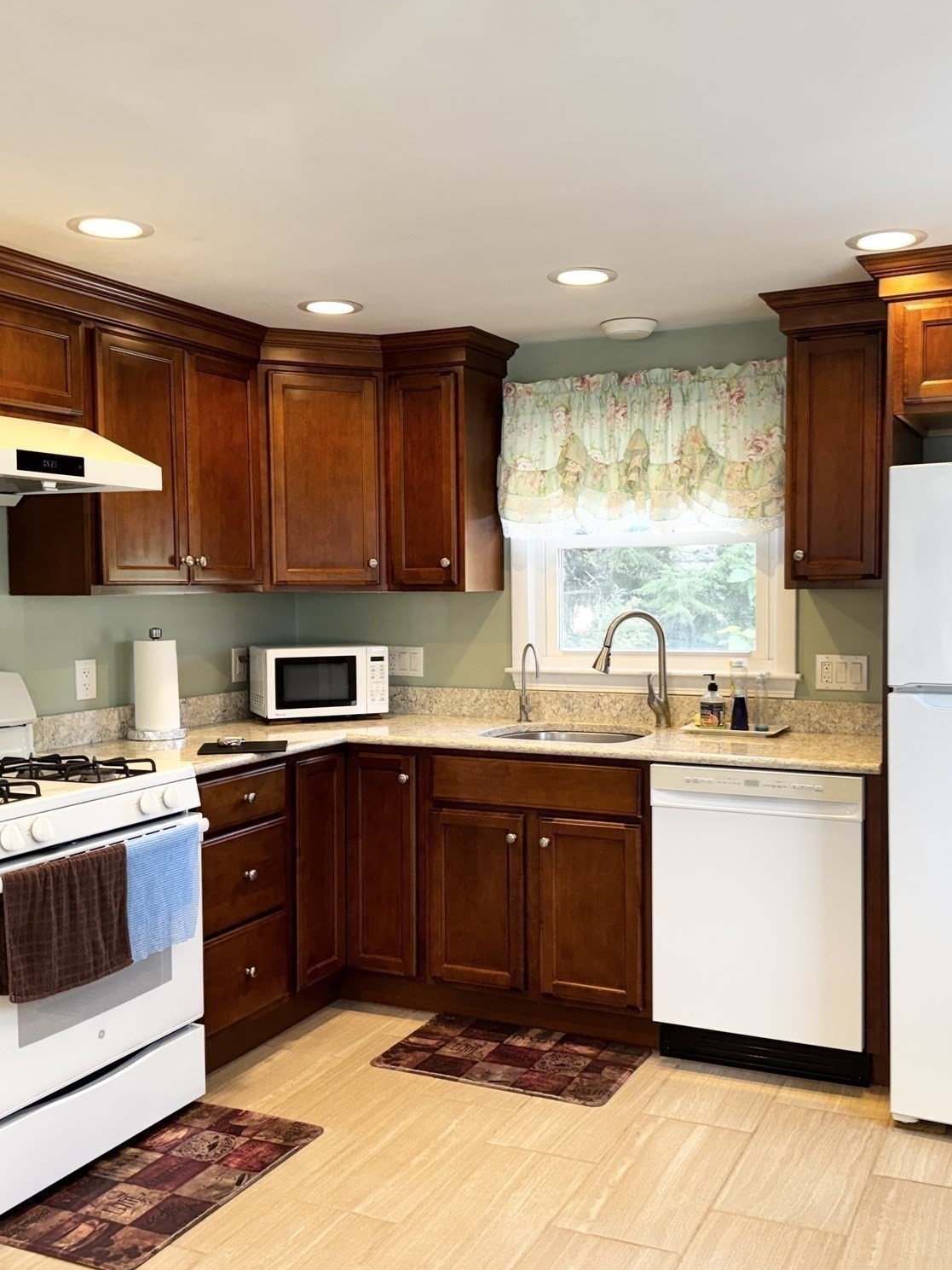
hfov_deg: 42.9
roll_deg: +0.2
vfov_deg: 55.3
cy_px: 643
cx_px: 532
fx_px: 1210
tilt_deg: -3.1
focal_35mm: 33
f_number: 1.78
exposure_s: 1/120
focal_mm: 6.76
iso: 125
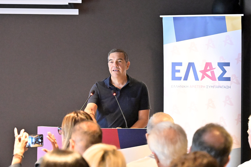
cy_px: 84
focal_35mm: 180
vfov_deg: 7.6
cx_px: 126
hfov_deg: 11.4
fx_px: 1255
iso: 16000
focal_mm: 120
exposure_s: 1/200
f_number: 4.5
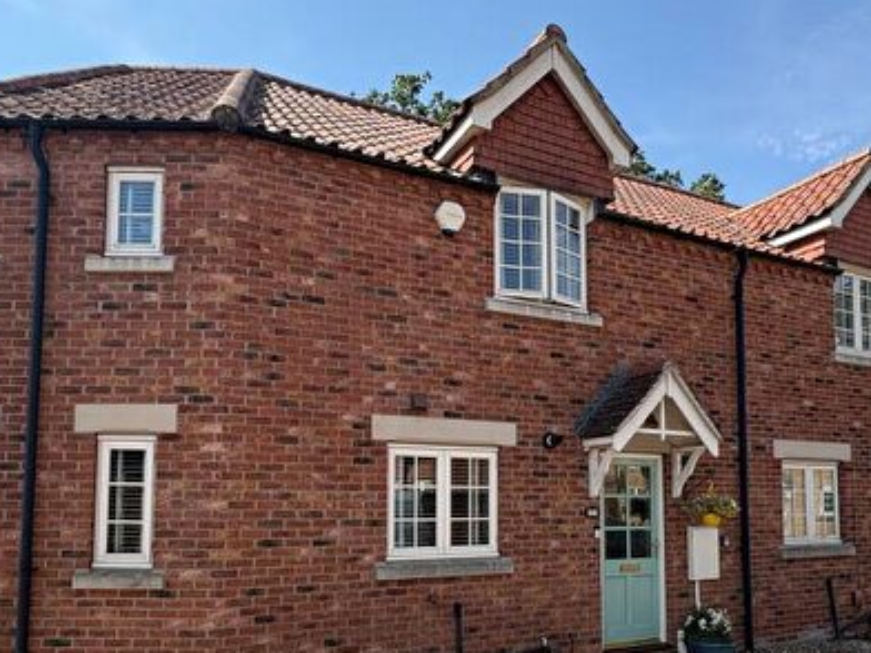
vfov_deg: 53.2
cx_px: 391
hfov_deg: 69.2
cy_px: 461
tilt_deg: +3.3
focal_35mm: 25
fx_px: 629
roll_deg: +0.5
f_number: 2.2
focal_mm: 2.22
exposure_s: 1/416
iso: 40
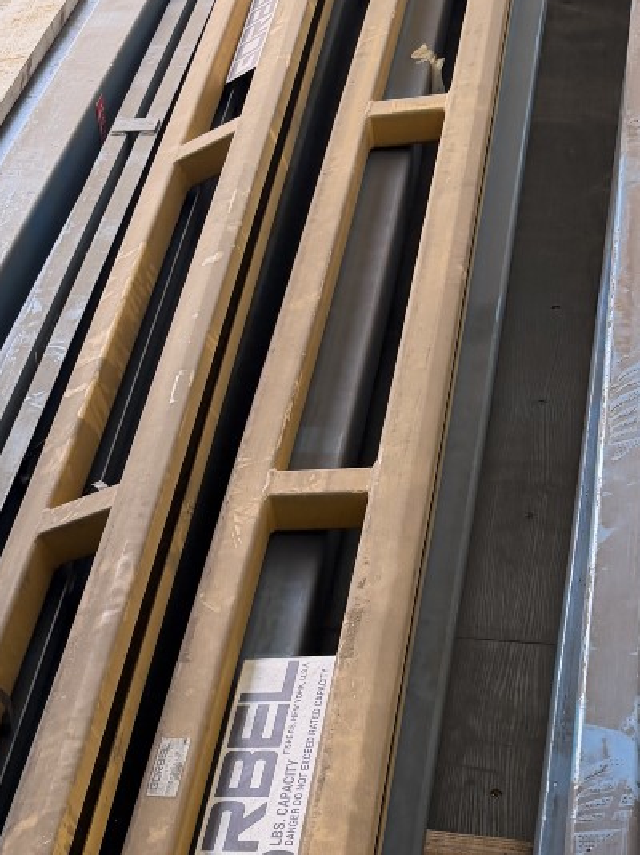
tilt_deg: -47.4
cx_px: 19
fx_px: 1480
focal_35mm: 60
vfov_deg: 30.5
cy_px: 797
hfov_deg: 23.5
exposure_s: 1/203
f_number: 1.78
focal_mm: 6.76
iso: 200
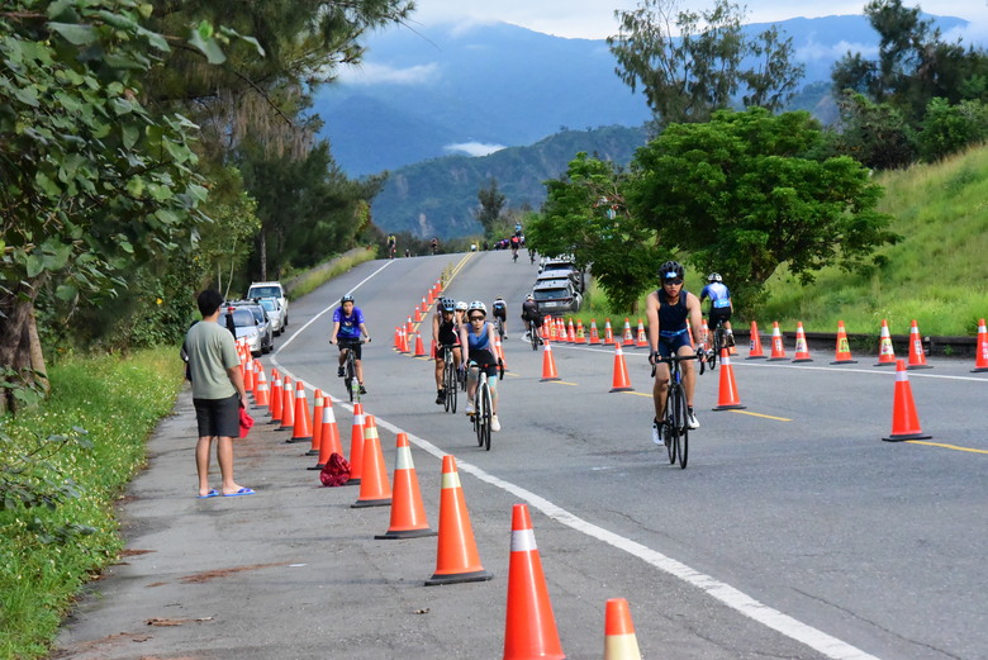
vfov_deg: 10.2
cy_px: 330
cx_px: 494
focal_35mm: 135
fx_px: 3707
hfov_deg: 15.2
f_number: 13
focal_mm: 135
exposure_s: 1/2500
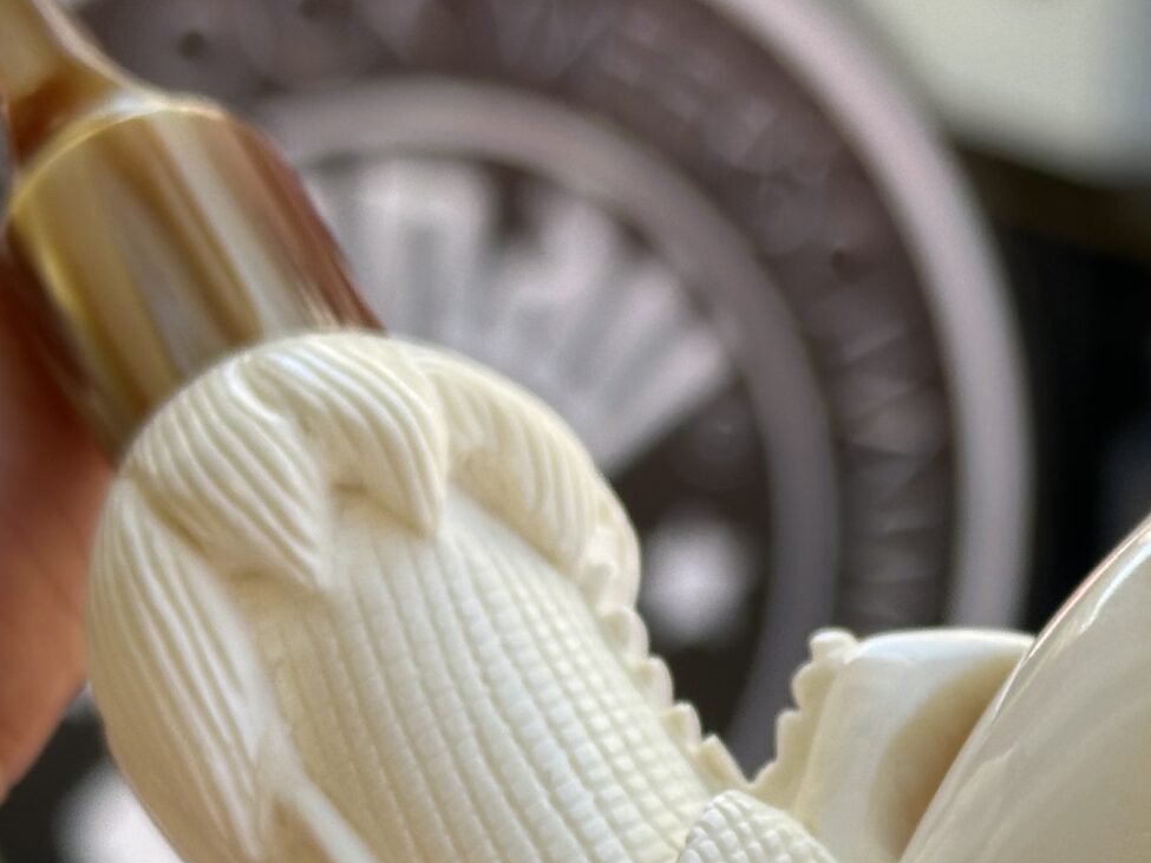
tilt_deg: -18.9
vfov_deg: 11.7
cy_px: 773
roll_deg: -2.4
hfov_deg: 15.5
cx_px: 1020
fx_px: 4189
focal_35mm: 126
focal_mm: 6.86
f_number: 1.78
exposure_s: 1/619
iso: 64
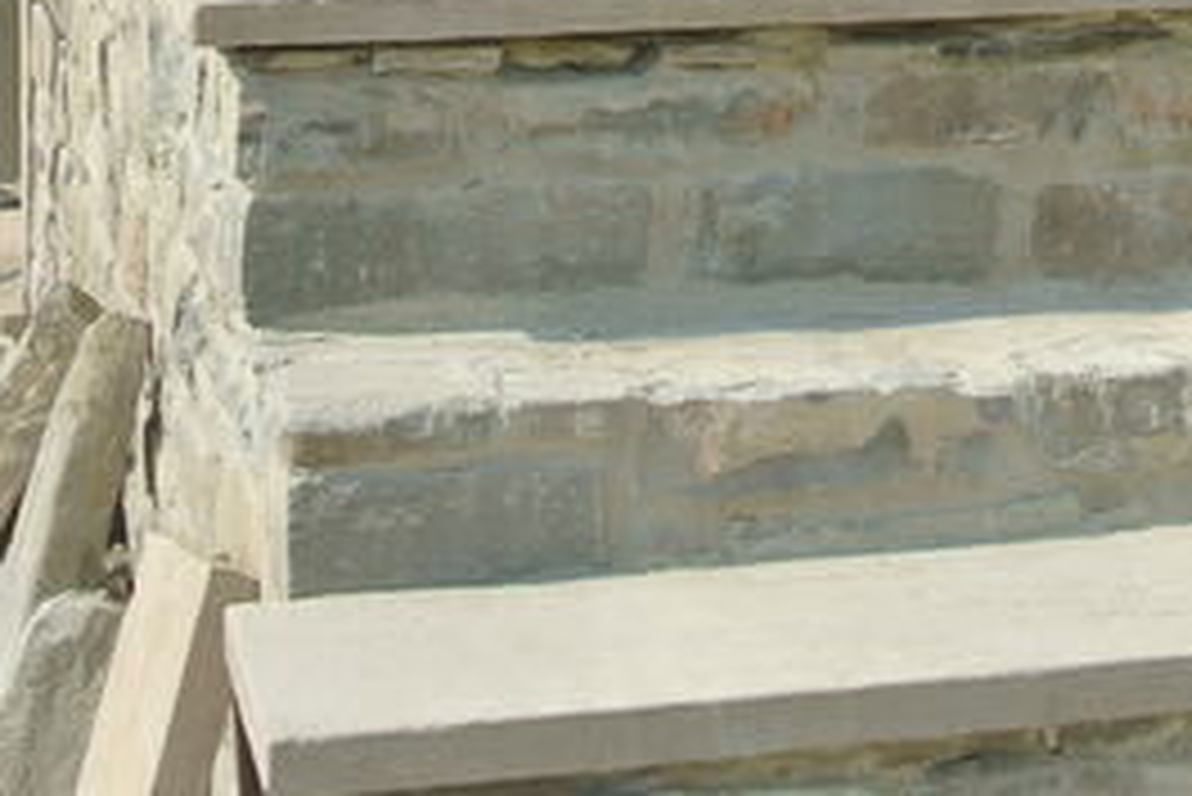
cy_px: -373
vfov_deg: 12.4
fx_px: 3512
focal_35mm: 106
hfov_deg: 18.9
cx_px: 1098
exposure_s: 1/800
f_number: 5
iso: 100
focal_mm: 11
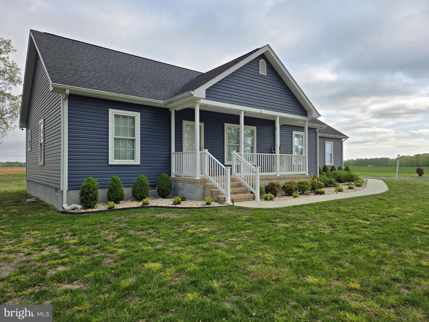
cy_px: 161
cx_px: 214
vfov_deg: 58.9
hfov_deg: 73.9
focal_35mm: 23
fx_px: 285
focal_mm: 5.4
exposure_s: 1/1395
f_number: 1.8
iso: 25
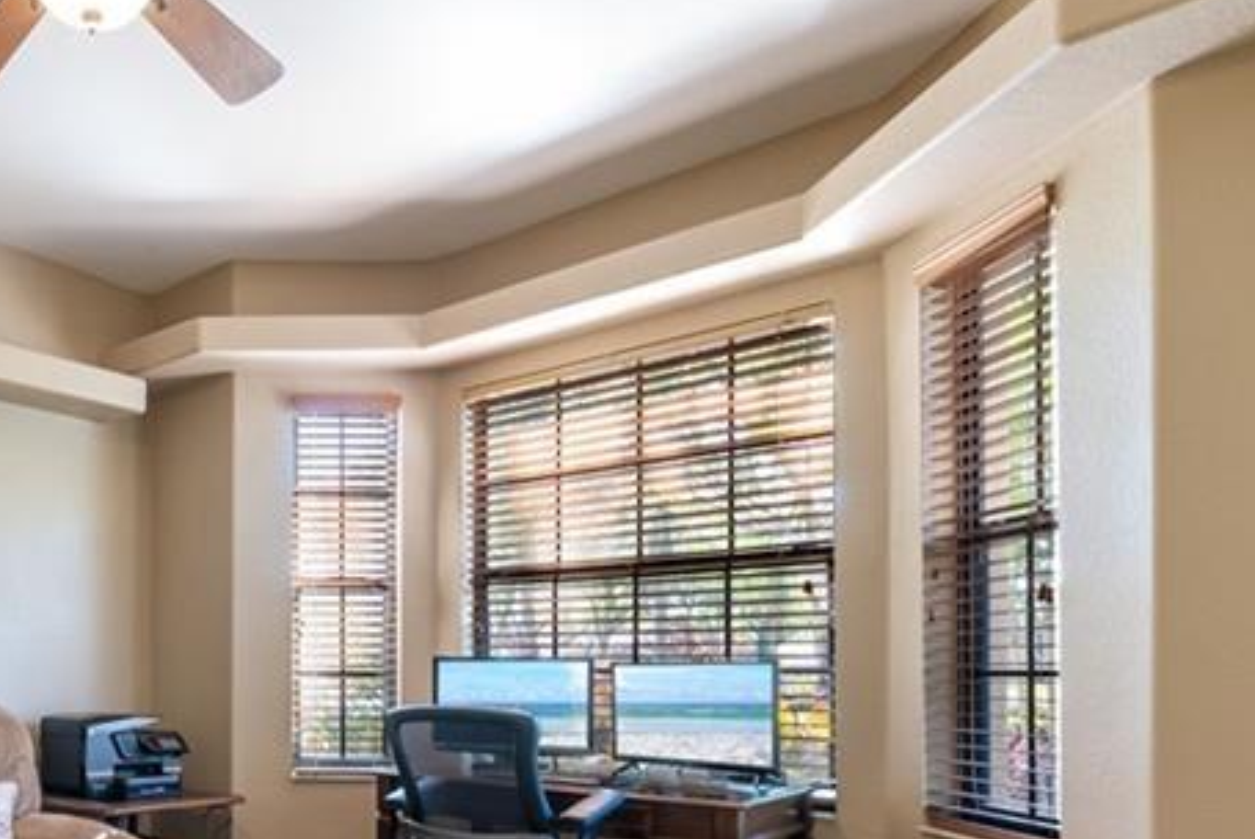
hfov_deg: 60.4
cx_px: 207
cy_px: 658
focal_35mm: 27
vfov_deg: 45.8
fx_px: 942
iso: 200
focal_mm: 12
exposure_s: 1.6
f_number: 9
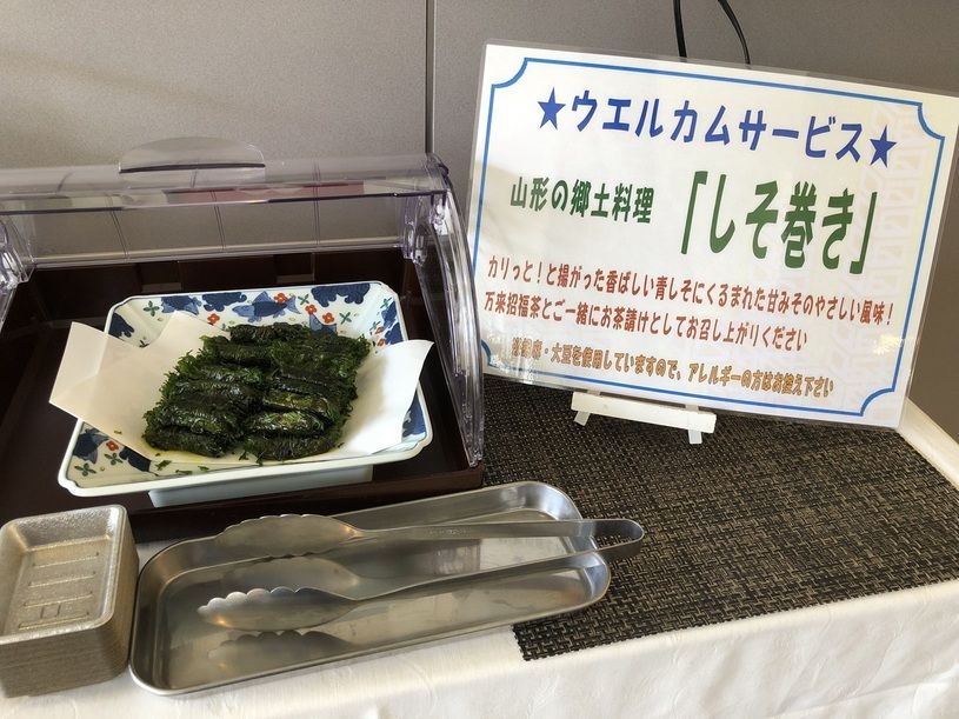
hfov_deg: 63.5
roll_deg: -2.6
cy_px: 360
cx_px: 480
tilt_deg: -34.0
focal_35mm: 28
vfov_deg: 49.7
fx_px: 776
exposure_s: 1/33
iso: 40
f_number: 1.8
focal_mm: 3.99
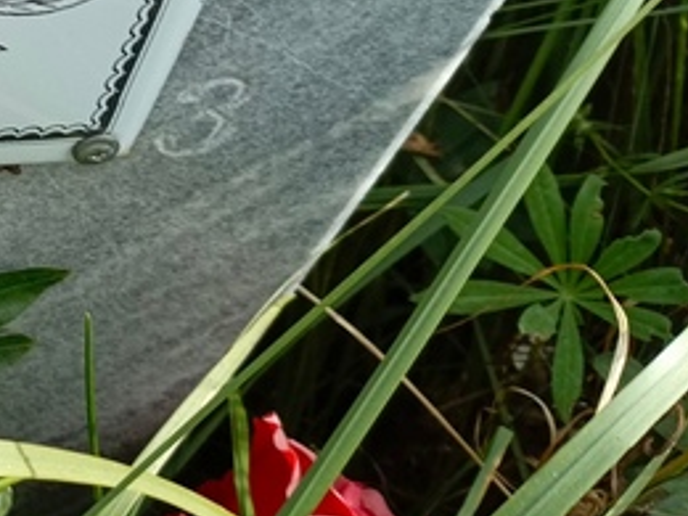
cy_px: -48
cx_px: -360
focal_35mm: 77
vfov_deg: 18.4
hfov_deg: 21.2
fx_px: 1530
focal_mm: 4.76
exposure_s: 1/381
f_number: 1.69
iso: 112
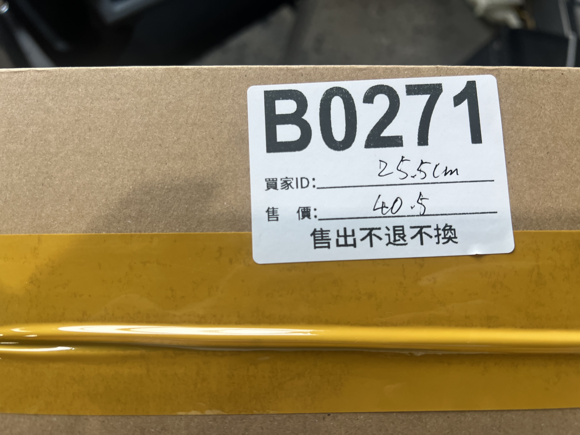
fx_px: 436
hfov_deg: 67.3
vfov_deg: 53.1
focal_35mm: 26
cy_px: 218
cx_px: 290
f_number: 1.5
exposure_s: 1/100
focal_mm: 5.7
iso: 80
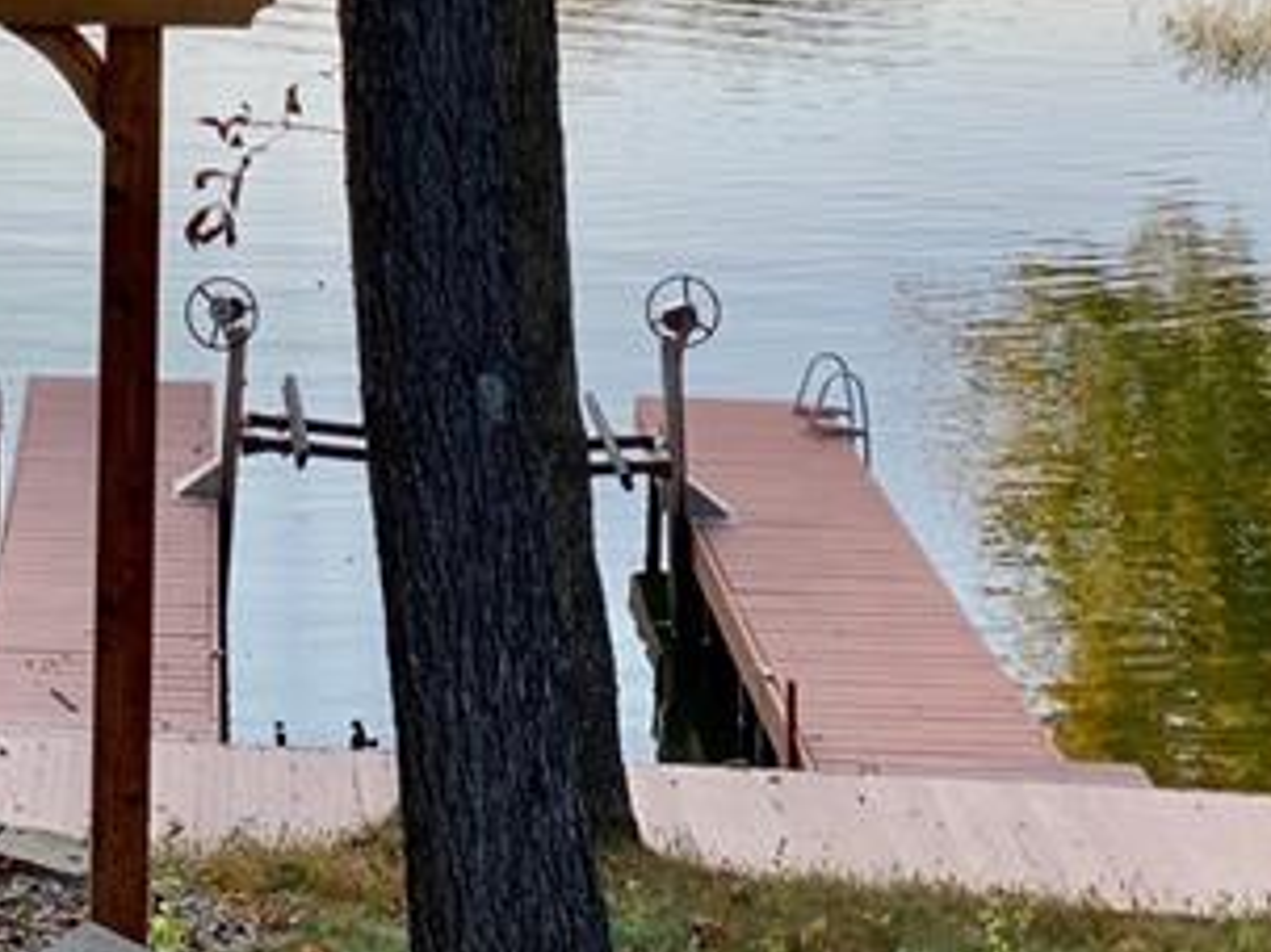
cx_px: 17
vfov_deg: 15.6
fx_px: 3230
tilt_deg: -1.7
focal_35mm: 88
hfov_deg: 21.5
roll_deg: -1.3
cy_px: -419
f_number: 1.8
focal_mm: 4.25
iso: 25
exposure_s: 1/245
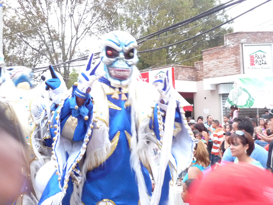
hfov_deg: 46.8
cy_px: 102
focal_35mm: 40
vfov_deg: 36.0
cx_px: 136
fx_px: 315
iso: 400
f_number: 2.8
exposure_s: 1/50
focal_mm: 4.9
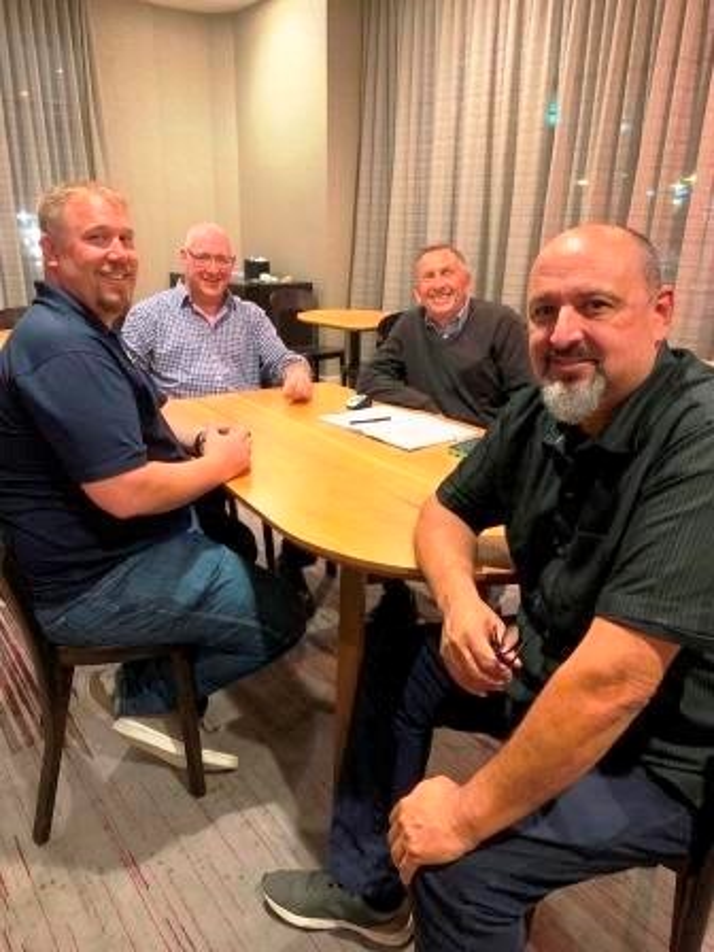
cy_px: 476
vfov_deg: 67.3
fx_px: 715
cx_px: 357
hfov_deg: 53.1
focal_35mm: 26
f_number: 1.8
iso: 640
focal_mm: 4.25
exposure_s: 1/30
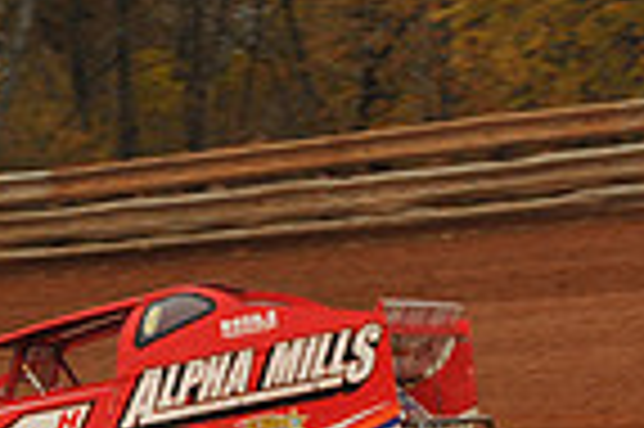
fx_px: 5057
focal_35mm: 283
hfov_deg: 7.3
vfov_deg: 4.8
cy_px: 419
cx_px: 306
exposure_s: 1/320
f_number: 7.1
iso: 800
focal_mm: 70
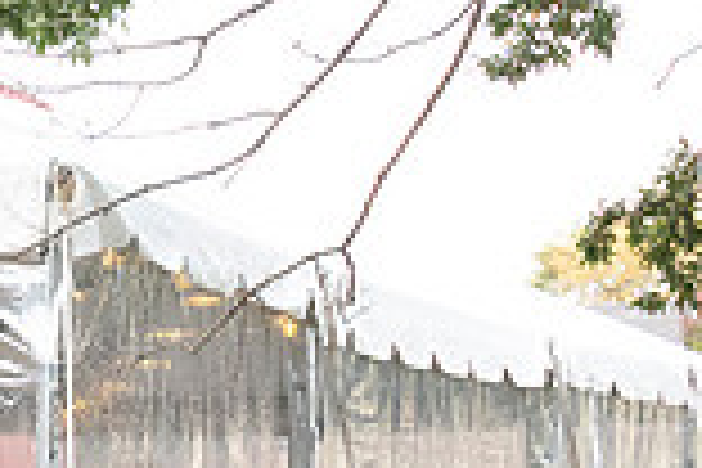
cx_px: -252
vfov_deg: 9.4
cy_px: 470
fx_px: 2827
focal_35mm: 145
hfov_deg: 13.6
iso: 3200
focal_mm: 26
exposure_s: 1/160
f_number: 9
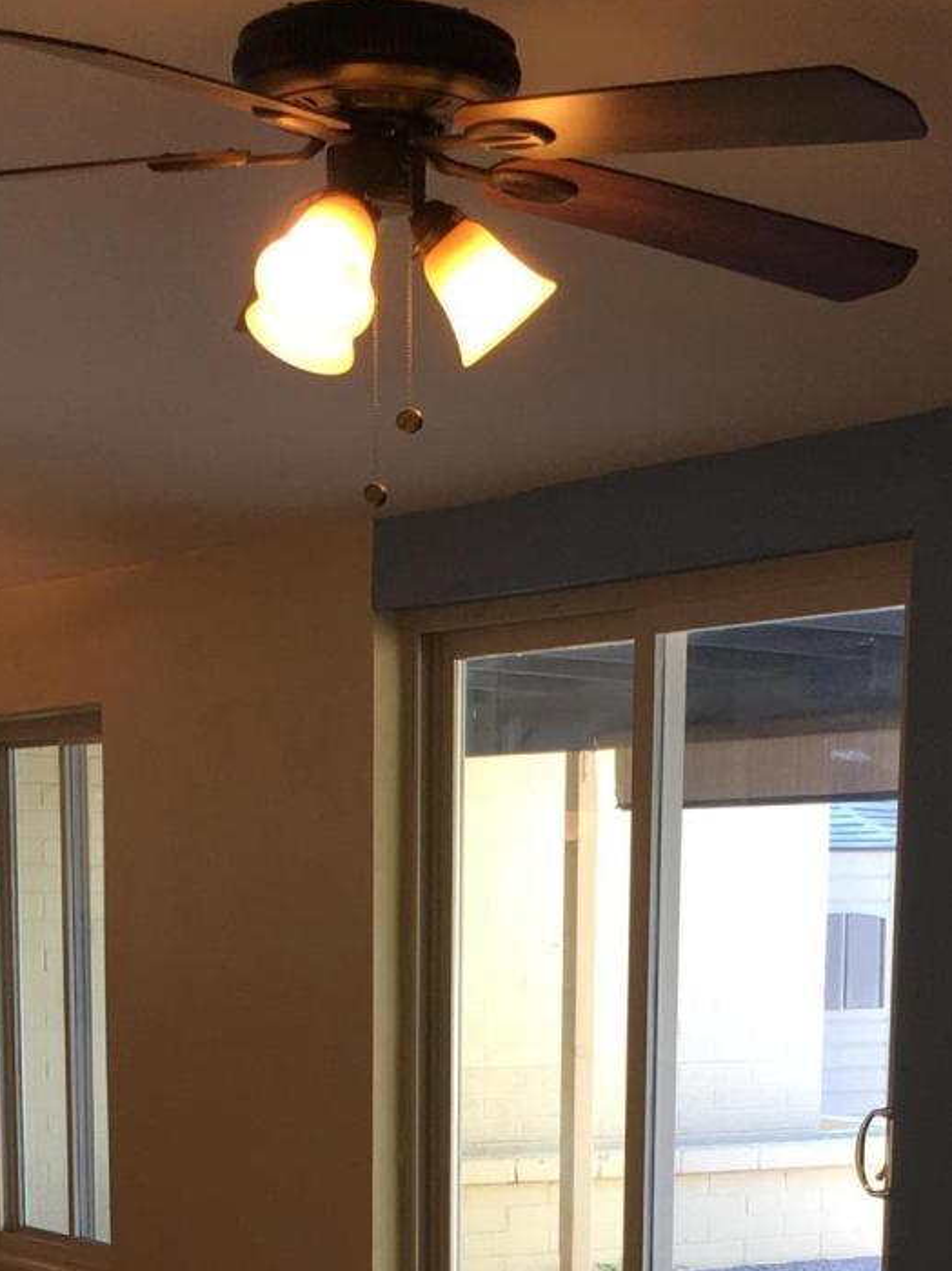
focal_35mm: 83
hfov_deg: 17.8
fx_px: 3044
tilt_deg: -10.3
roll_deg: -1.1
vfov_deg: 22.0
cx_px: 480
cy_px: 1464
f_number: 2.2
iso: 32
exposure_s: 1/60
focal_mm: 4.15
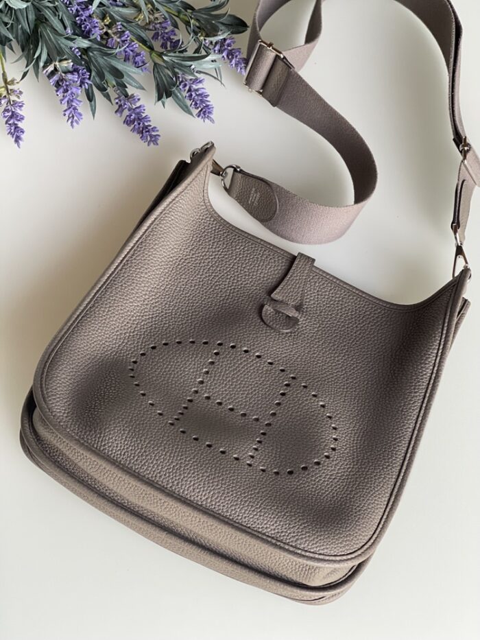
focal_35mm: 64
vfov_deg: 30.3
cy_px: 320
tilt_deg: -61.2
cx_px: 240
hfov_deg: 22.9
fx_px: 1183
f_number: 2.2
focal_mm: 7.5
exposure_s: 1/109
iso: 250
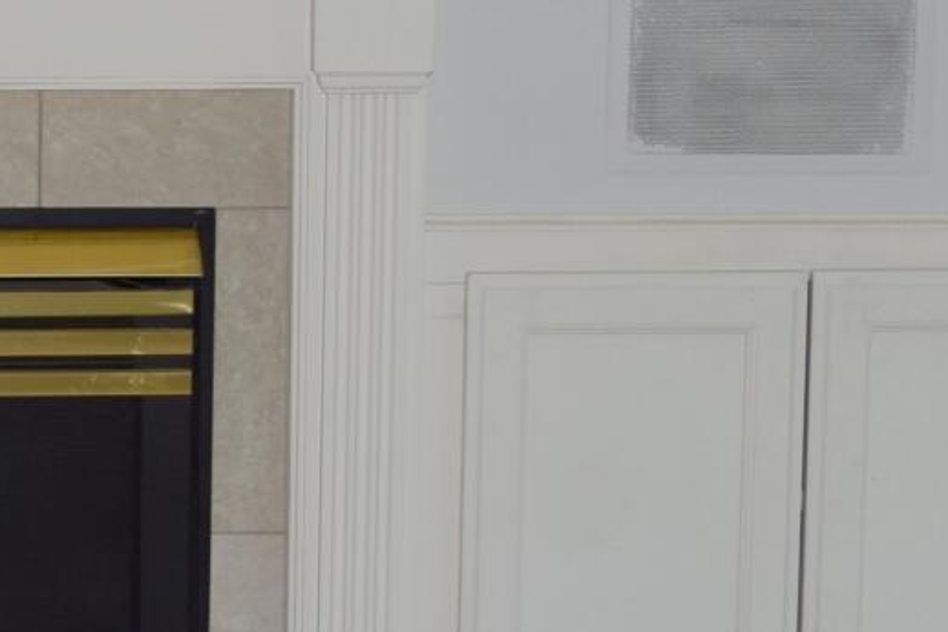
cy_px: 159
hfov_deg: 12.7
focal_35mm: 156
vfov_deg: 8.8
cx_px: -305
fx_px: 4108
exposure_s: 1/200
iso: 100
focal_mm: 18
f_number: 3.5
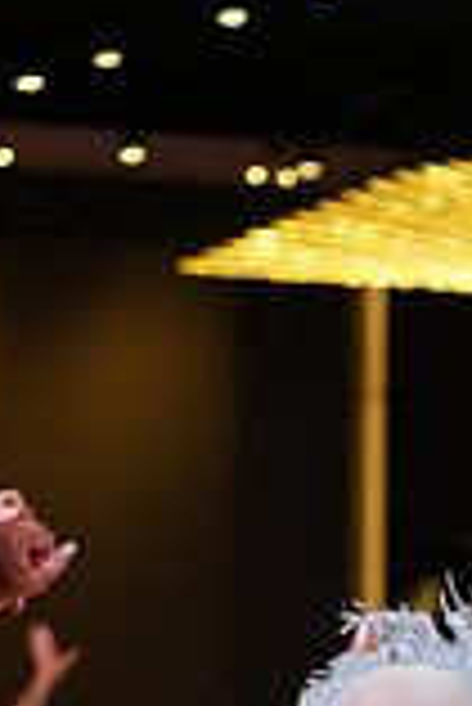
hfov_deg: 5.3
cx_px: 600
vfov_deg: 7.7
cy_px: 1183
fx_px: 5082
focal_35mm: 259
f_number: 4
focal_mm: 70
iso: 2500
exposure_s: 1/400
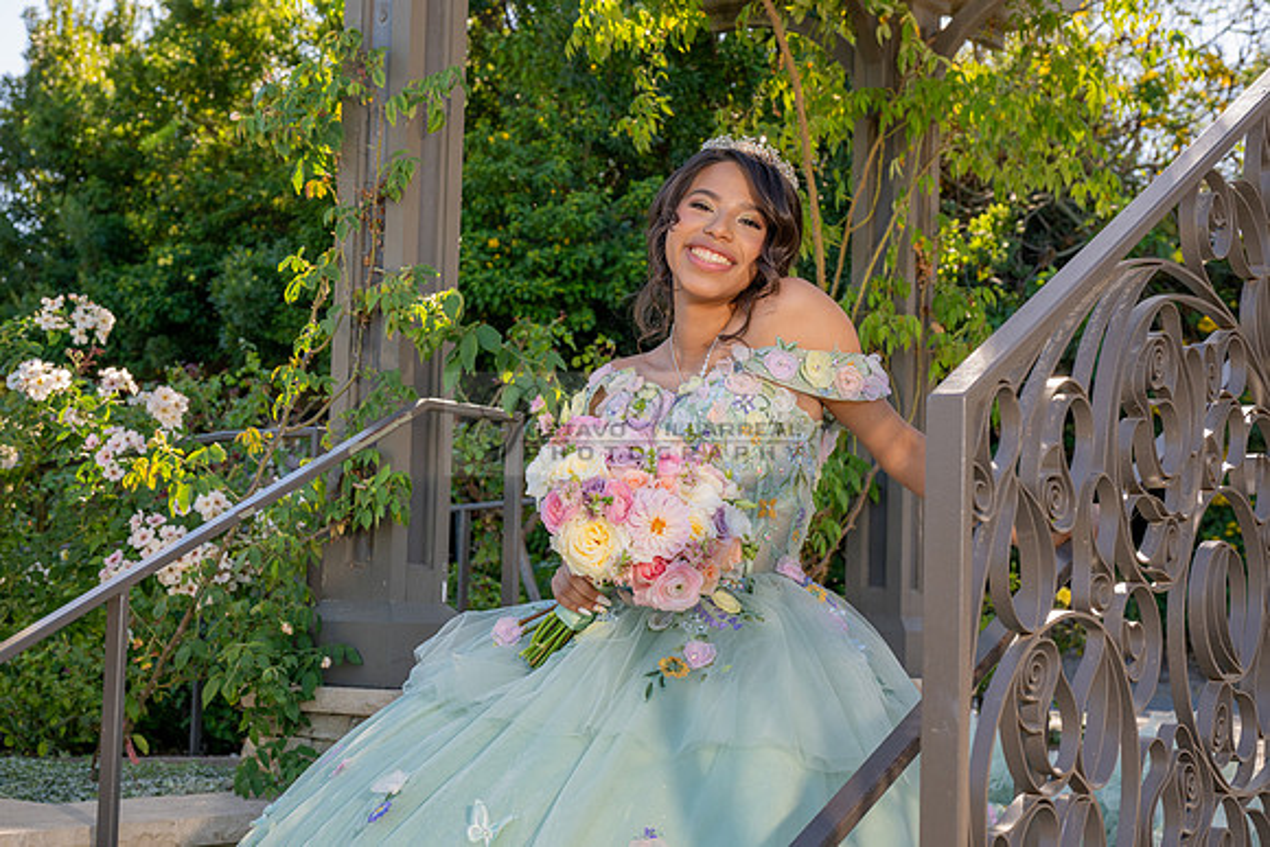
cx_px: 569
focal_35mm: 56
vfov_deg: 24.1
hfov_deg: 35.4
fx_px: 1985
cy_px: 467
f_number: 7.1
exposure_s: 1/200
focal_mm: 51
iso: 200
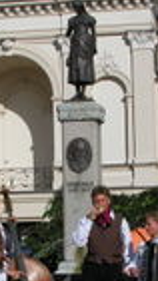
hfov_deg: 9.3
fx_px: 971
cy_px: 197
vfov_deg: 16.5
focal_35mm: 130
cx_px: 50
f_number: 8
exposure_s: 1/531
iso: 100
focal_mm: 8.9
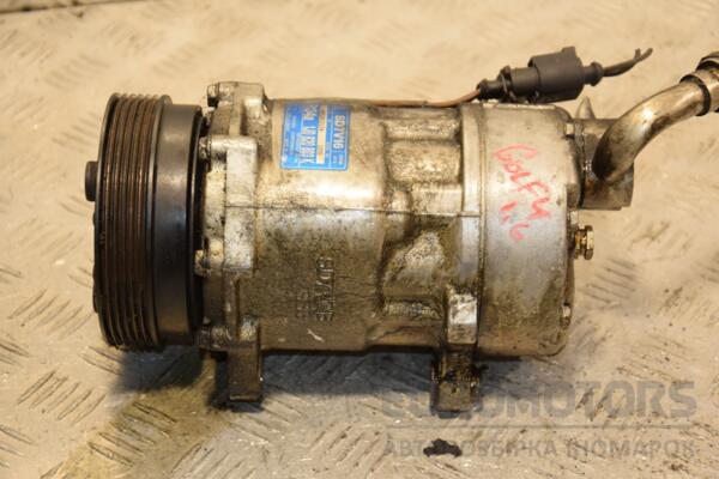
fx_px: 1857
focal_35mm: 93
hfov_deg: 21.9
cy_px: 240
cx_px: 360
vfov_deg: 14.7
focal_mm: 62
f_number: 5.3
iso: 800
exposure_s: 1/160
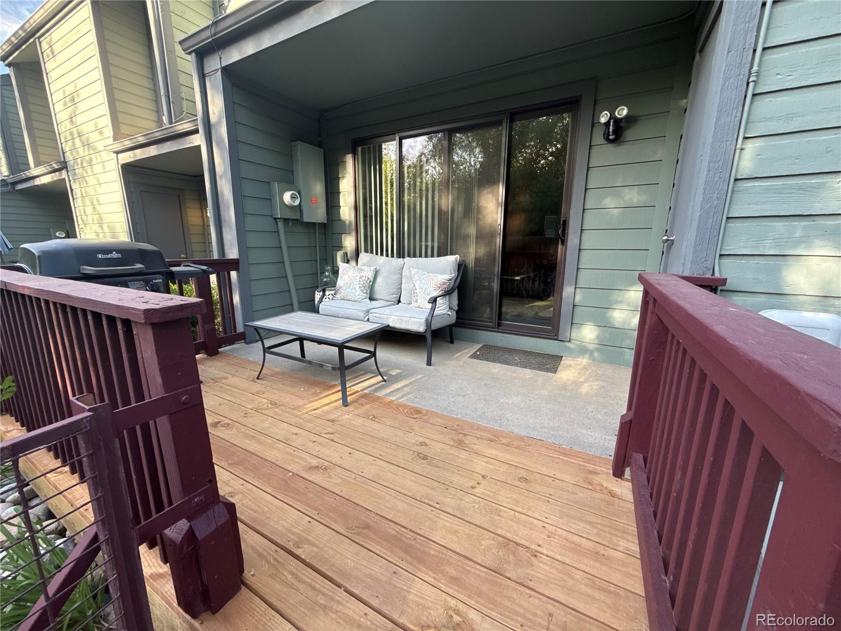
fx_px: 340
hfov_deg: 102.1
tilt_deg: -12.0
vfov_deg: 85.7
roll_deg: -0.4
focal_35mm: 14
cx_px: 420
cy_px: 316
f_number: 2.2
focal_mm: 2.22
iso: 64
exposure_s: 1/99
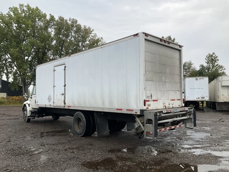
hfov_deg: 61.7
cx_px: 114
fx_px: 192
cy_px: 86
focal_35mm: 29
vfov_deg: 48.2
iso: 25
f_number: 1.8
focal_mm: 3
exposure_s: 1/898
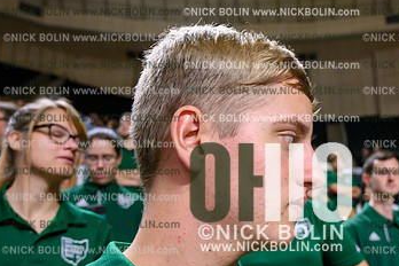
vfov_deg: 32.8
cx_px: 271
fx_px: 443
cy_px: 198
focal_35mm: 40
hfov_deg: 47.6
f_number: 4.5
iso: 3200
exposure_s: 1/200
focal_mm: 24
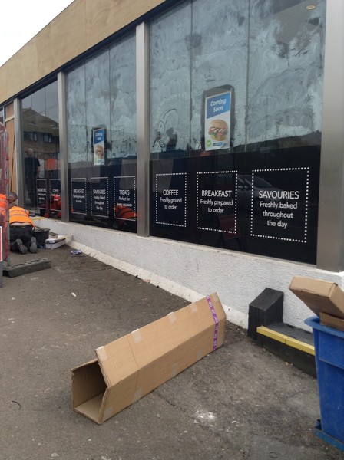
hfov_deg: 42.8
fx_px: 439
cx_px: 172
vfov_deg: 55.4
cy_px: 230
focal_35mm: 33
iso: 25
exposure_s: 1/666
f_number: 2.4
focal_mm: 3.3
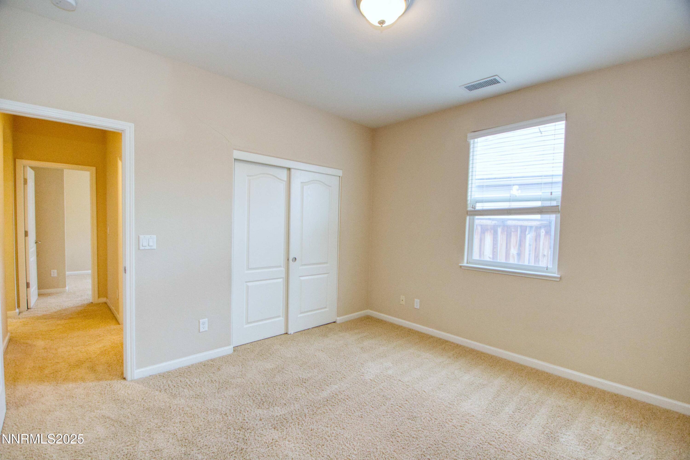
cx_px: 345
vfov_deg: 77.3
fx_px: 287
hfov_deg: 100.4
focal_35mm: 15
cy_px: 230
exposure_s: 1/60
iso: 640
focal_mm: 10
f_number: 4
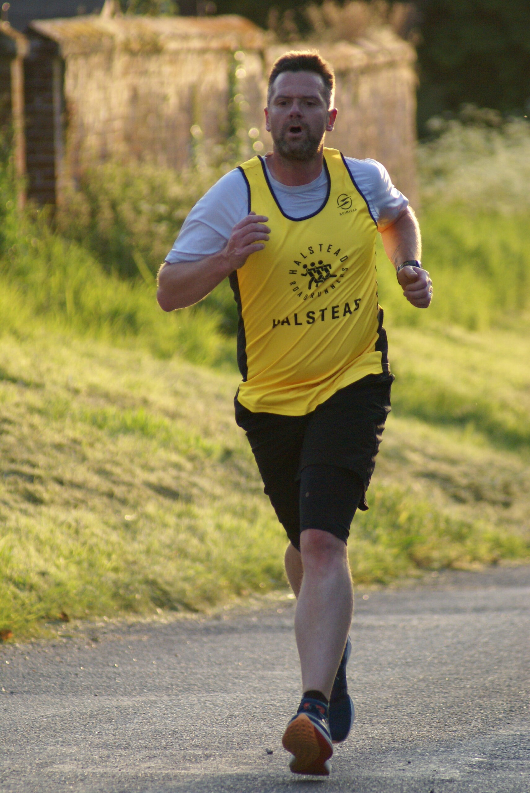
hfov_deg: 3.1
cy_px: 396
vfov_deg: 4.6
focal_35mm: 450
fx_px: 9919
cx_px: 265
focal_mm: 300
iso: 640
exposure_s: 1/500
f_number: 5.6
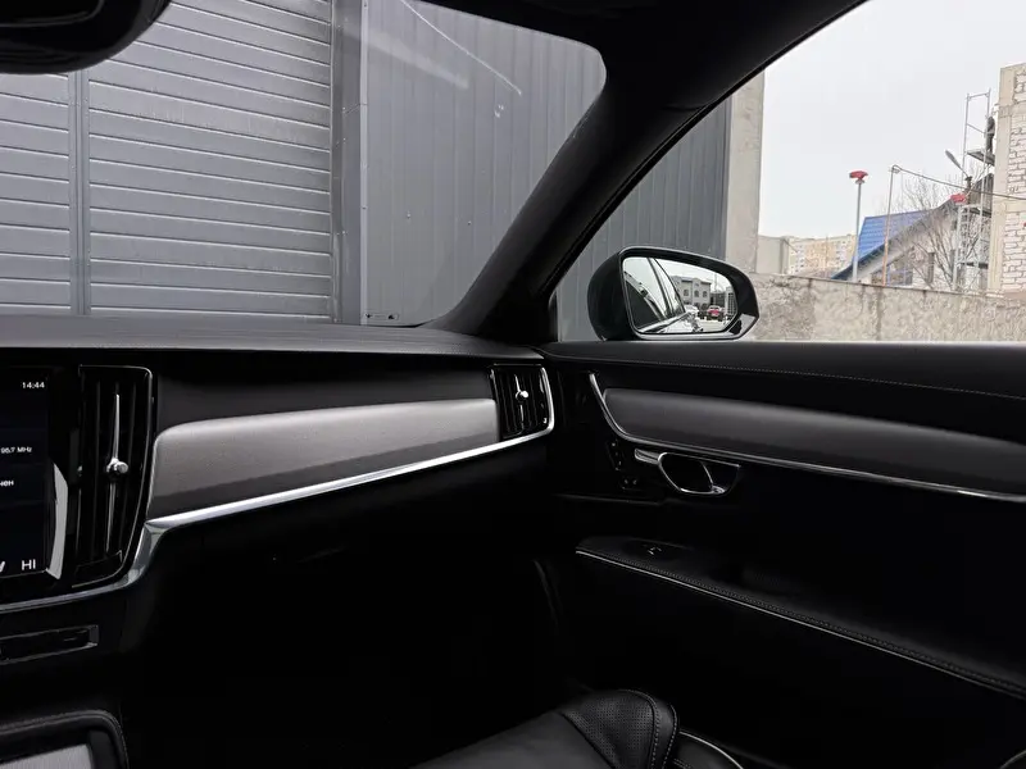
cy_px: 384
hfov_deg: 71.6
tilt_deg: -2.8
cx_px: 513
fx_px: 711
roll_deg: -0.1
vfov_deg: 56.8
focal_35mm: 24
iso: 80
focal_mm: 6.76
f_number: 1.78
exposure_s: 1/567
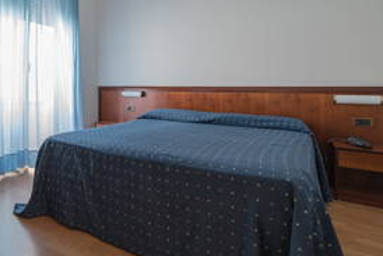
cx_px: 105
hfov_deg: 71.8
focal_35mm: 23
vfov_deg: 54.5
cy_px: 95
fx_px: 245
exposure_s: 1/40
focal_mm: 15
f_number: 8
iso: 1600
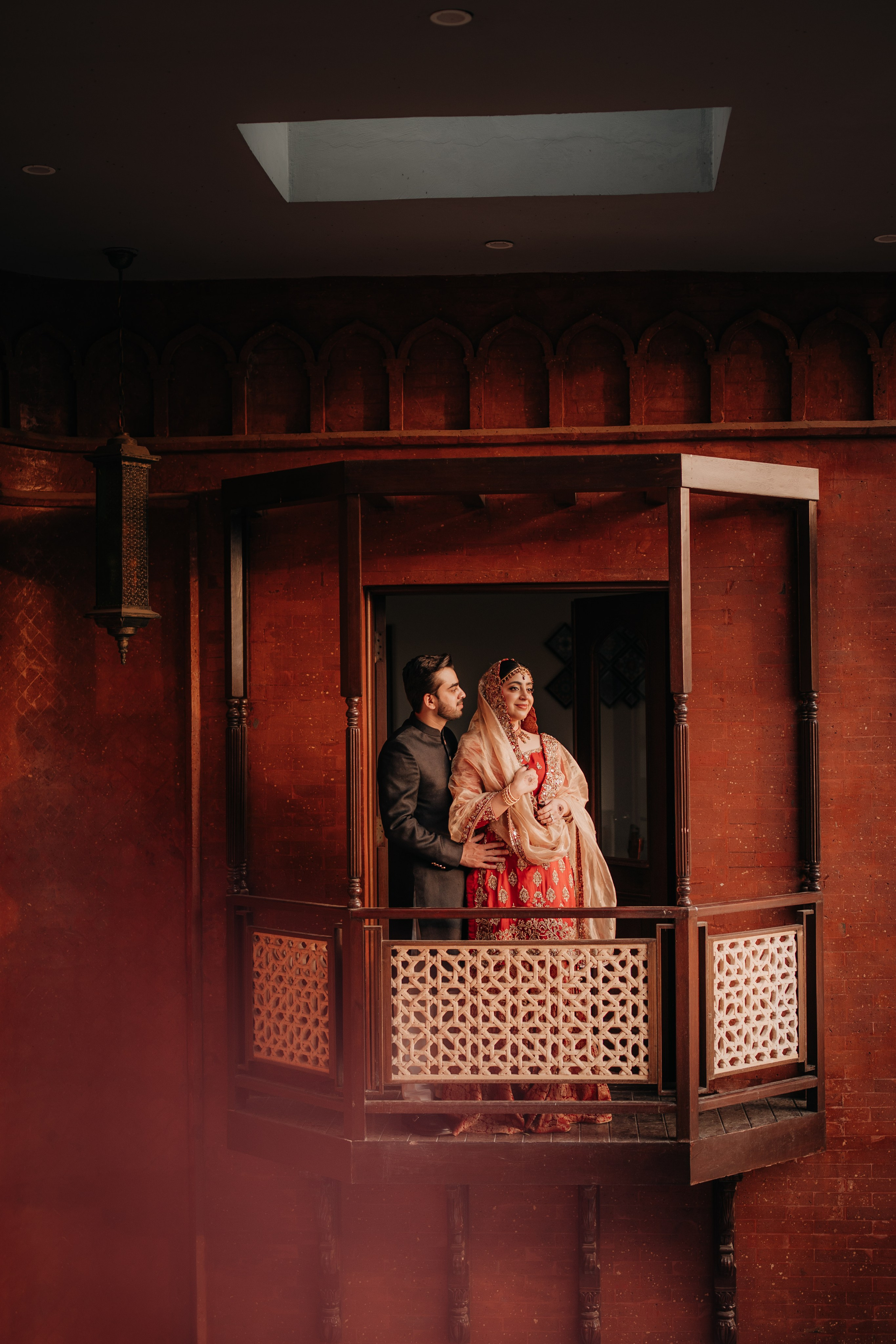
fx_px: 1941
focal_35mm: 52
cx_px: 448
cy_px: 672
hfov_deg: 26.0
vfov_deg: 38.2
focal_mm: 35
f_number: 1.4
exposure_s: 1/160
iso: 80
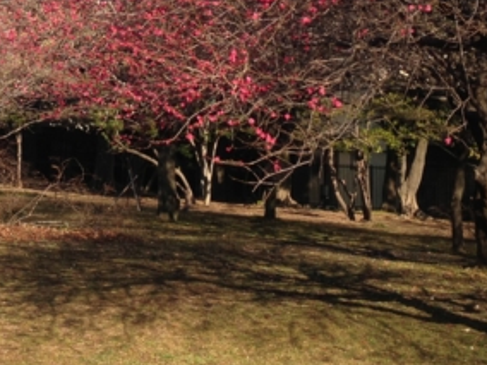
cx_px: 103
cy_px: -26
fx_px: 1308
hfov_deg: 20.9
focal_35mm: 93
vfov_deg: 15.5
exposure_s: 1/678
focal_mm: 4.13
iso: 50
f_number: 2.4
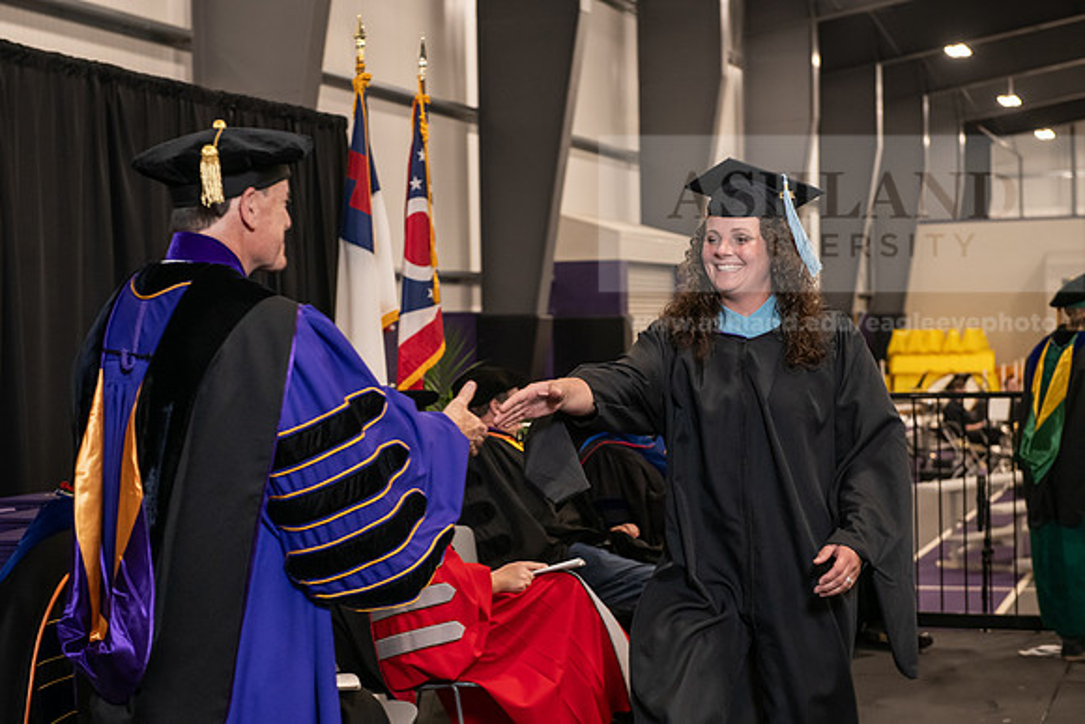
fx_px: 2110
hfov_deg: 28.8
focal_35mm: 70
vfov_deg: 19.5
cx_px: 542
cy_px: 362
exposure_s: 1/125
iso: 2000
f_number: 5
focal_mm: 70
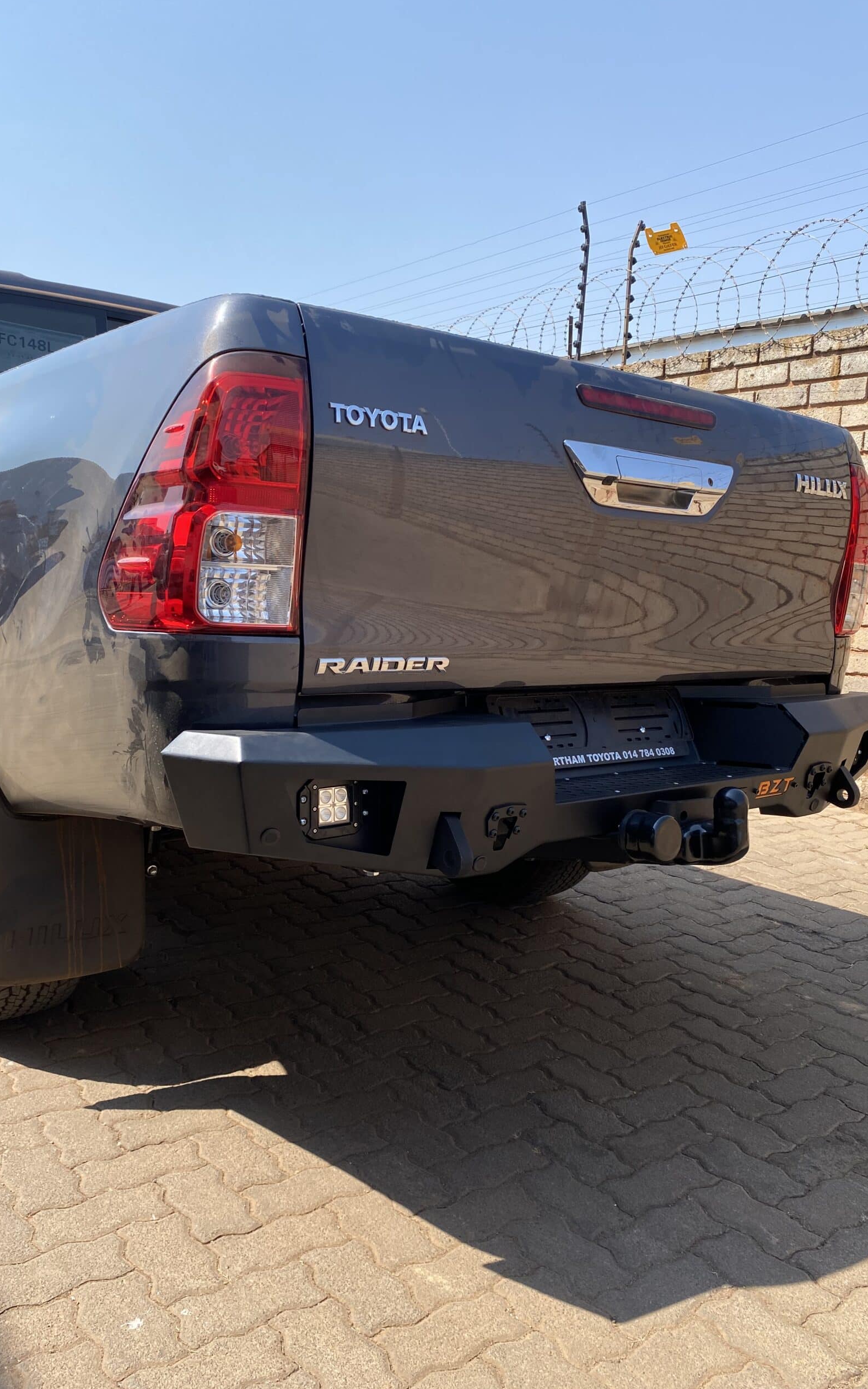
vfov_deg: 66.5
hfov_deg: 44.5
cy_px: 702
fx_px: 1060
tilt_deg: -6.3
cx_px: 456
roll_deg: -3.5
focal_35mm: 28
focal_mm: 4.25
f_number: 1.8
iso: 32
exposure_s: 1/1629
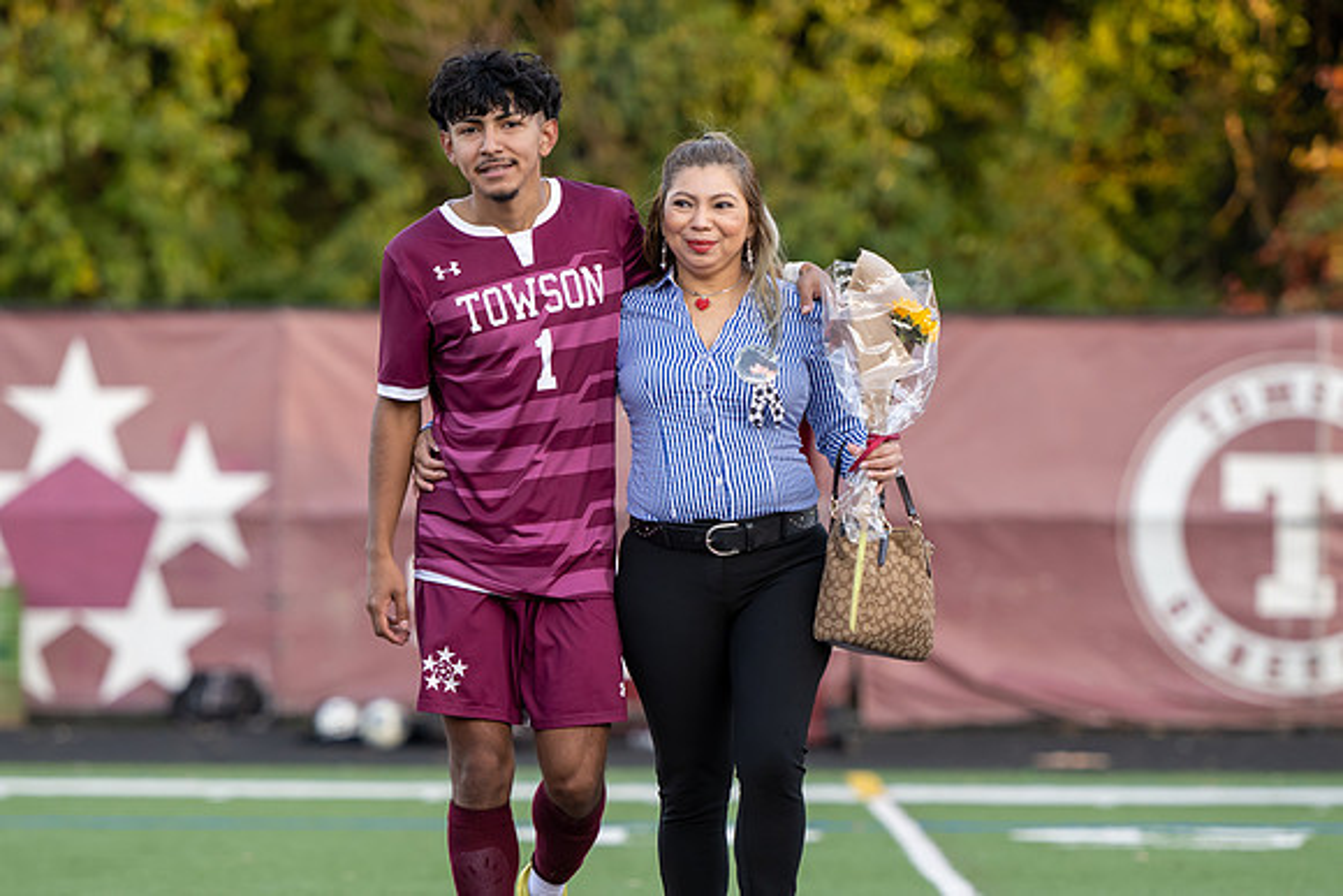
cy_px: 628
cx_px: 710
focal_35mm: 244
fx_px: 9093
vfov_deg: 5.6
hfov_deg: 8.4
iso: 720
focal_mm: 170
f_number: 3.5
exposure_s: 1/400
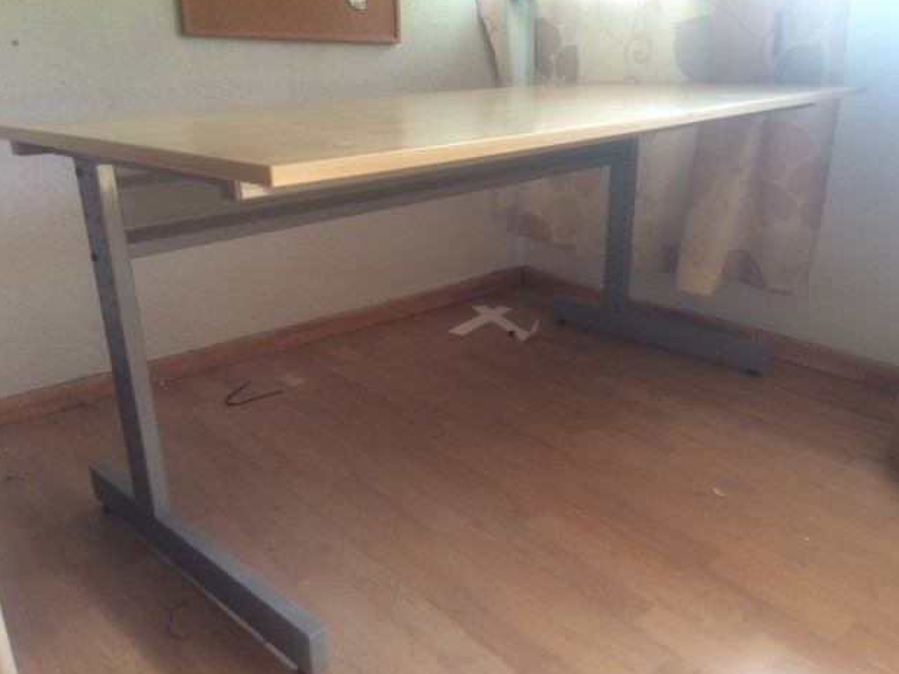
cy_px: 331
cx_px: 460
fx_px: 779
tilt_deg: -23.0
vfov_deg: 46.8
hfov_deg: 60.0
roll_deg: +0.4
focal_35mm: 30
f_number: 2.2
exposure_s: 1/30
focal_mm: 4.15
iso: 40
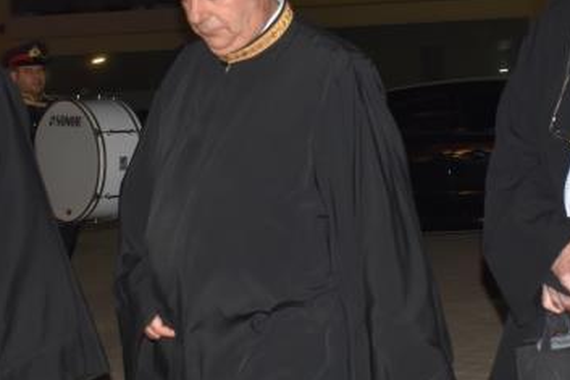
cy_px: 83
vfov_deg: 14.9
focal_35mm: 91
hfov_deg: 22.2
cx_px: 381
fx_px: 1447
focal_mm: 21
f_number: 5.6
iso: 800
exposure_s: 1/30
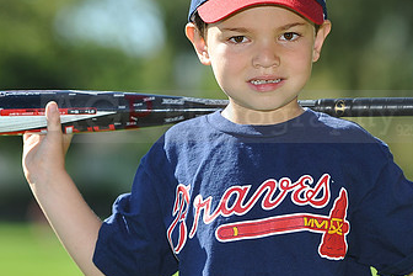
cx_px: 247
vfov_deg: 4.0
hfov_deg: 6.0
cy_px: 106
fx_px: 3958
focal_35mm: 345
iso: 200
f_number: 4.5
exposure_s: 1/800
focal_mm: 200
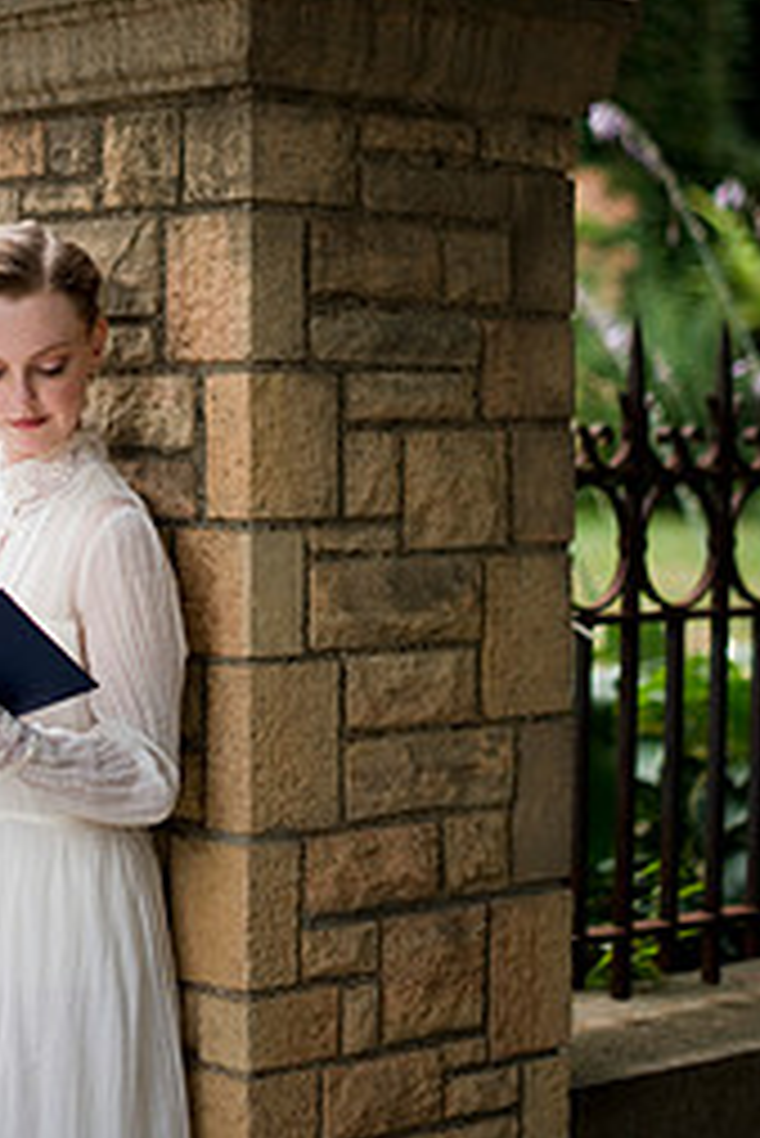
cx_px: 184
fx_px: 2814
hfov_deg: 15.3
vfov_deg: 22.7
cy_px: 360
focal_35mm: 89
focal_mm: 50
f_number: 1.4
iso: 200
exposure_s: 1/1000
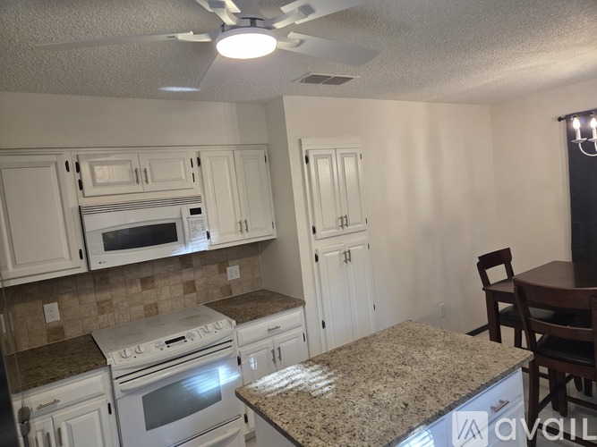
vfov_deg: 58.9
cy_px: 224
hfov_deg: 73.9
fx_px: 397
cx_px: 298
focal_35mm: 23
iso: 160
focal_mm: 5.4
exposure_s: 1/120
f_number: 1.8
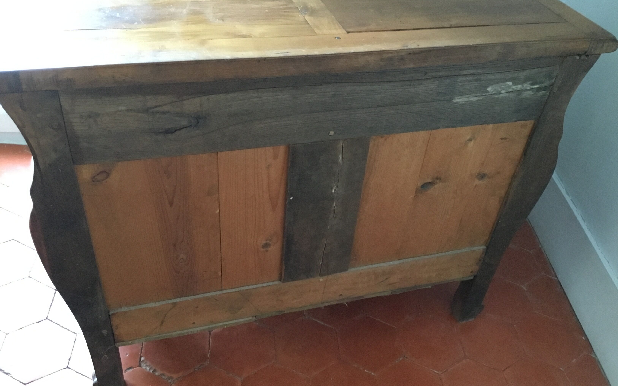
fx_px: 556
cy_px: 216
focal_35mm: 33
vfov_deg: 38.3
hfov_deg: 58.1
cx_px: 310
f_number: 2.4
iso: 250
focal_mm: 3.3
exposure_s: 1/17
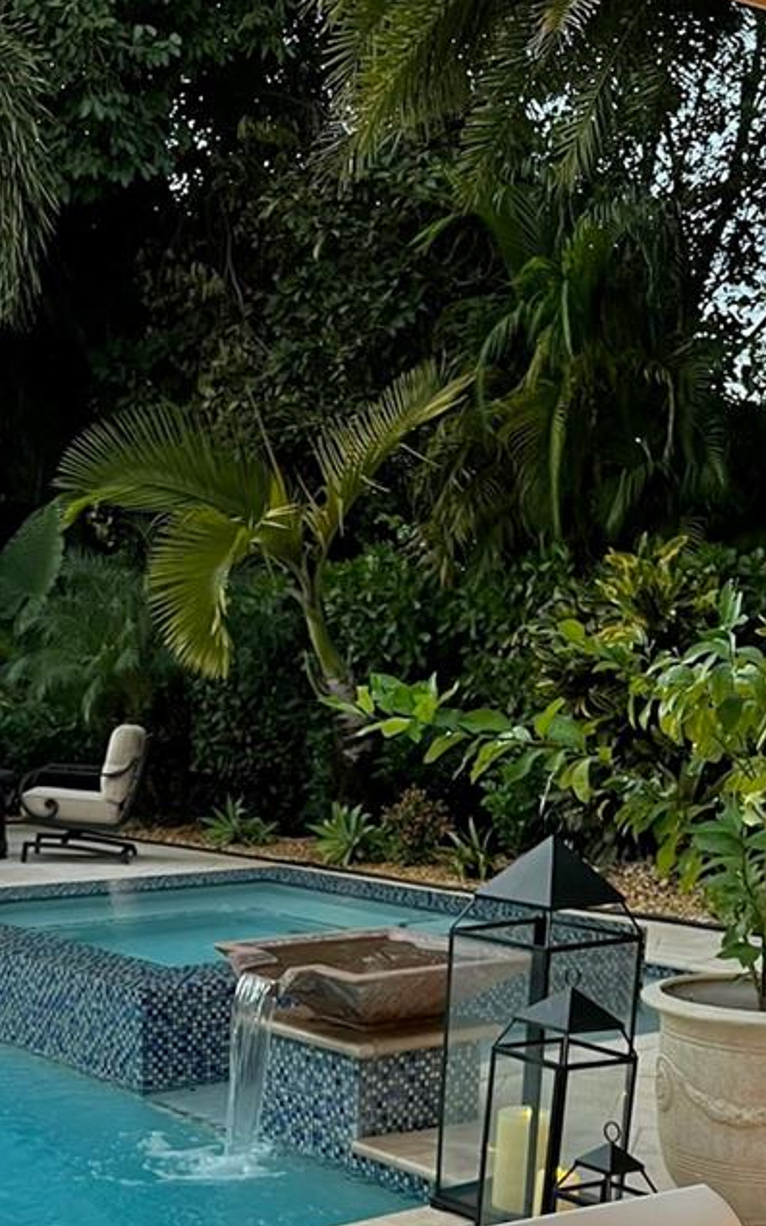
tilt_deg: -15.7
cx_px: 249
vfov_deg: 36.3
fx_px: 1738
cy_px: 1126
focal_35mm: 52
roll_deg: -0.2
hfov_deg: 24.7
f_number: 1.5
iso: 160
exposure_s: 1/60
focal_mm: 5.7
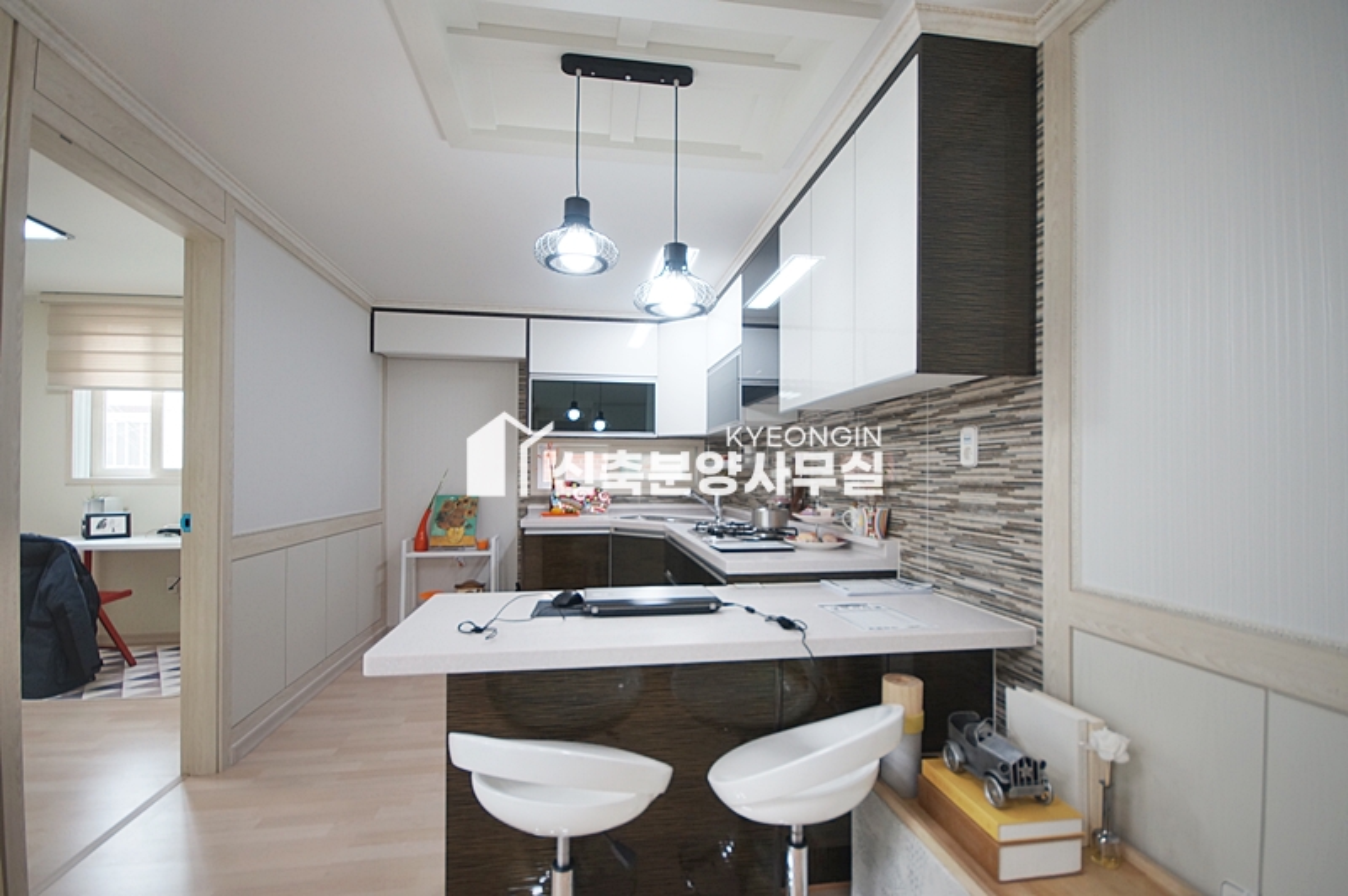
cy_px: 448
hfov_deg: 100.4
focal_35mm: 15
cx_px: 674
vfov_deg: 77.2
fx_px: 561
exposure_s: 1/50
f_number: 4
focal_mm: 10
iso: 400
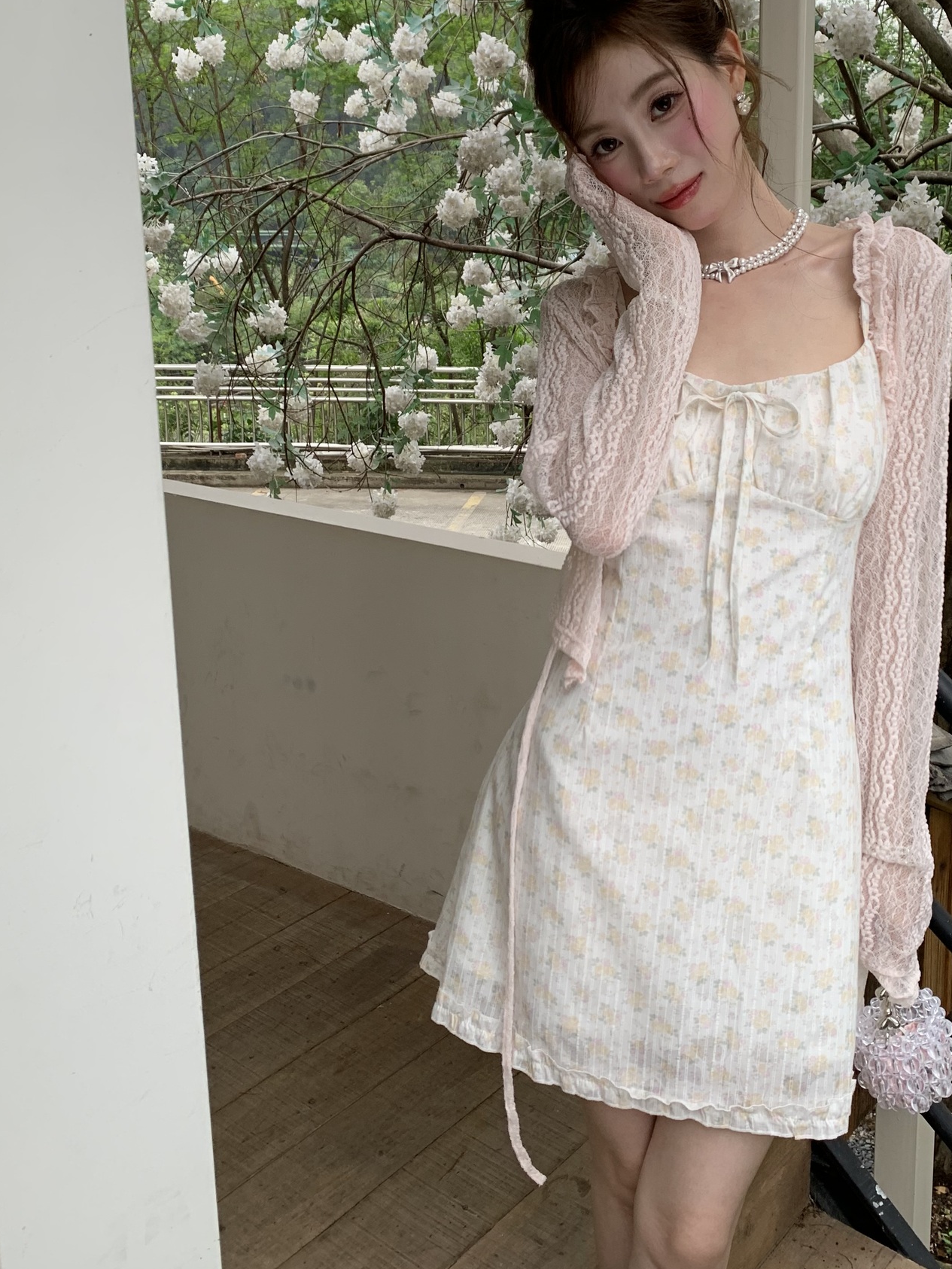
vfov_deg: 49.5
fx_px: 1356
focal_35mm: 37
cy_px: 449
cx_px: 577
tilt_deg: -10.9
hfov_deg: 38.5
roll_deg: +0.9
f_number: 1.8
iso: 32
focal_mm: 4.25
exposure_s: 1/122
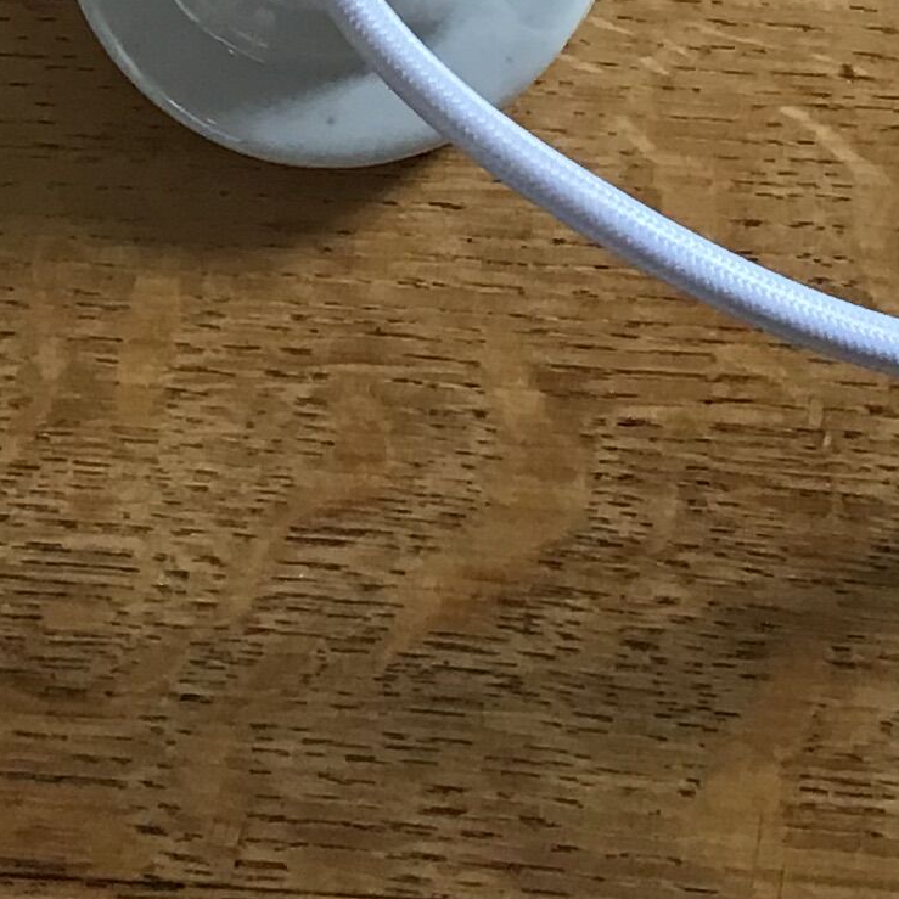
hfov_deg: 14.3
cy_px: -766
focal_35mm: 121
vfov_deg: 12.9
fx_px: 3555
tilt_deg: -65.4
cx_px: 764
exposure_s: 1/33
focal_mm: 3.3
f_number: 2.4
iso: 32
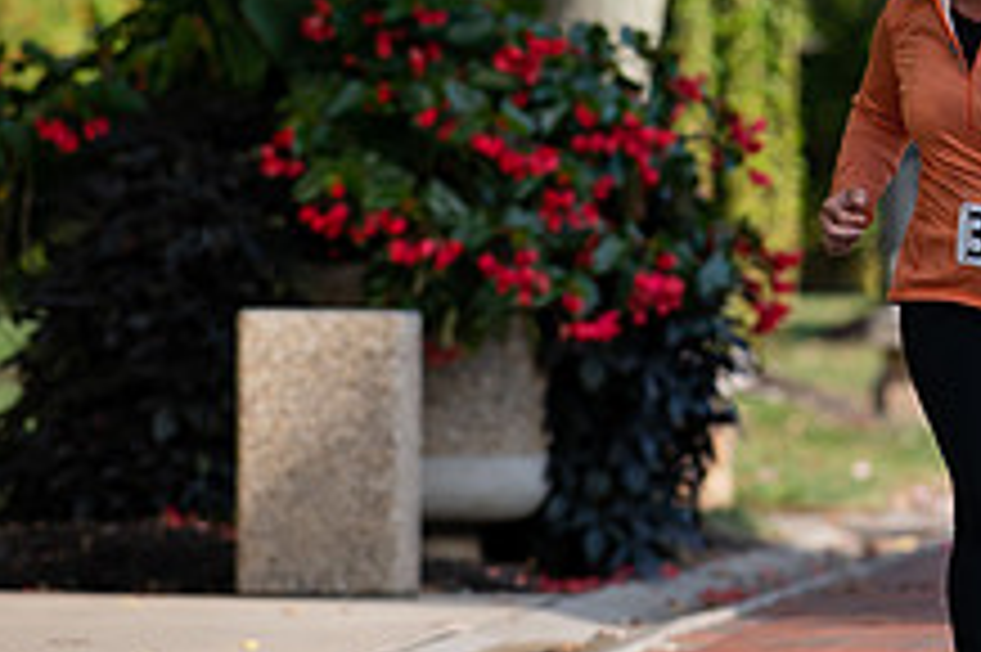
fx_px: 21783
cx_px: 1112
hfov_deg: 2.6
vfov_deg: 1.7
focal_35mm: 800
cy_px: 133
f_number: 4.5
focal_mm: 300
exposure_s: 1/640
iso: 200
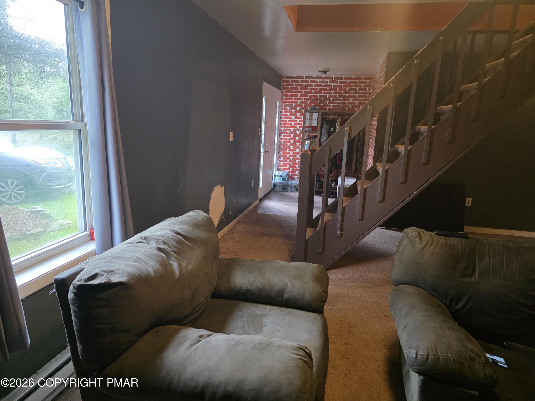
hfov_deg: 73.9
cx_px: 268
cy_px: 200
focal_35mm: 23
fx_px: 355
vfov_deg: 58.9
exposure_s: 1/120
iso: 800
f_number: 1.7
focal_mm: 6.3
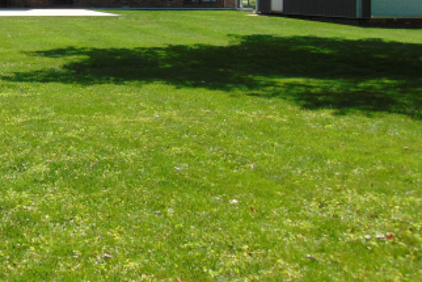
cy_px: -24
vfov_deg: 18.5
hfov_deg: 27.2
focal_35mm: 71
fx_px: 833
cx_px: 20
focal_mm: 5.8
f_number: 3.2
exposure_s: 1/640
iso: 80
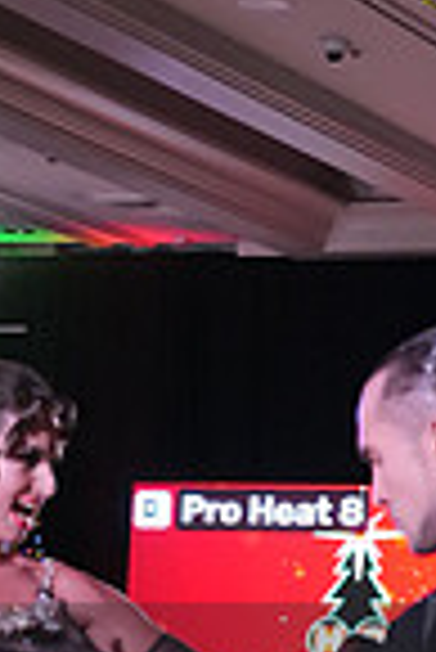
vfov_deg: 9.6
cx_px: 317
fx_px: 3842
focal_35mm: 212
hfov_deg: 6.5
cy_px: 755
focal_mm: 53
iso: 6400
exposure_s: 1/320
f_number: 5.6
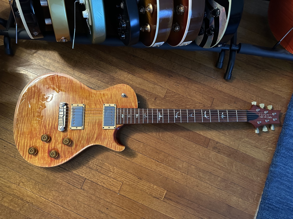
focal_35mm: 24
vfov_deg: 56.8
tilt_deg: -80.4
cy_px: 110
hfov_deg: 71.6
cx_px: 146
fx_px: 203
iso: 800
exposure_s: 1/30
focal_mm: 6.86
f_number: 1.78
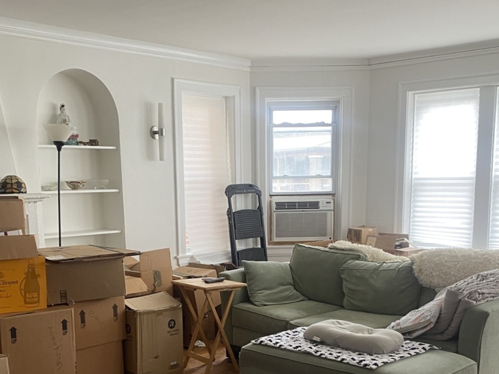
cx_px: 250
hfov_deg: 67.3
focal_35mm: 26
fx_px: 375
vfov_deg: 53.1
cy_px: 187
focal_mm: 4.25
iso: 80
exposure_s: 1/60
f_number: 1.8
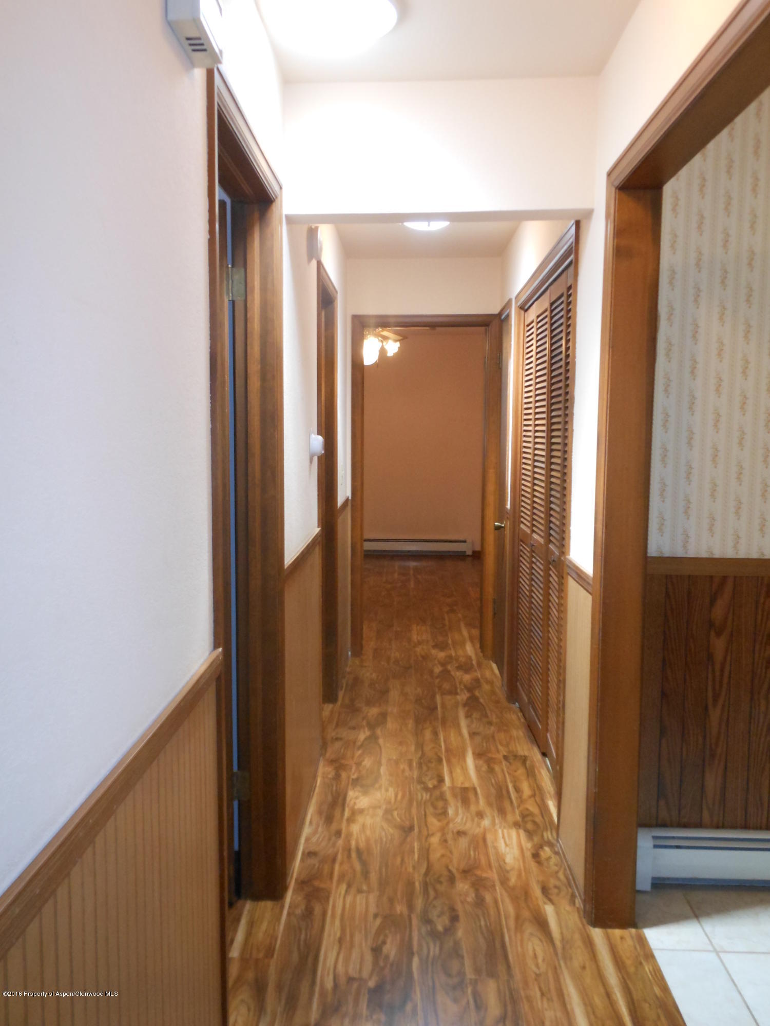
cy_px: 513
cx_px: 385
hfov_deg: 48.2
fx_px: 860
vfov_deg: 61.7
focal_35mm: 29
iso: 320
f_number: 3.3
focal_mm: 5.2
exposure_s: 1/30
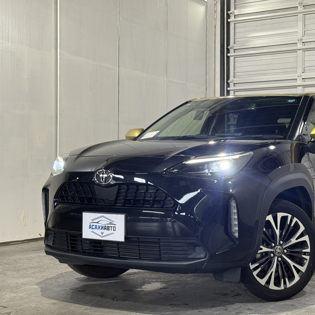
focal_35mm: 61
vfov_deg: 28.2
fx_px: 628
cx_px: 225
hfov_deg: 27.9
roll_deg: -0.5
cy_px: 166
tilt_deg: -0.3
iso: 160
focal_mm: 6.76
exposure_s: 1/60
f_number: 1.78
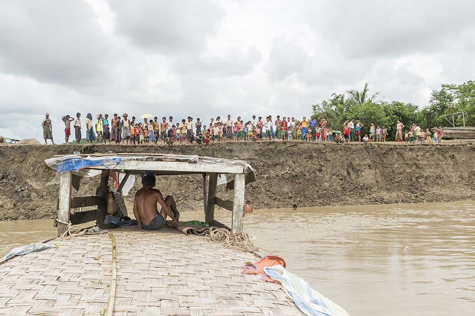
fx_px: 448
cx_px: 238
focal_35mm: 34
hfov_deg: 55.8
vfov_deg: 38.8
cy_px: 158
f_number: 18
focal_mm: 34
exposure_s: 1/400
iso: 1000
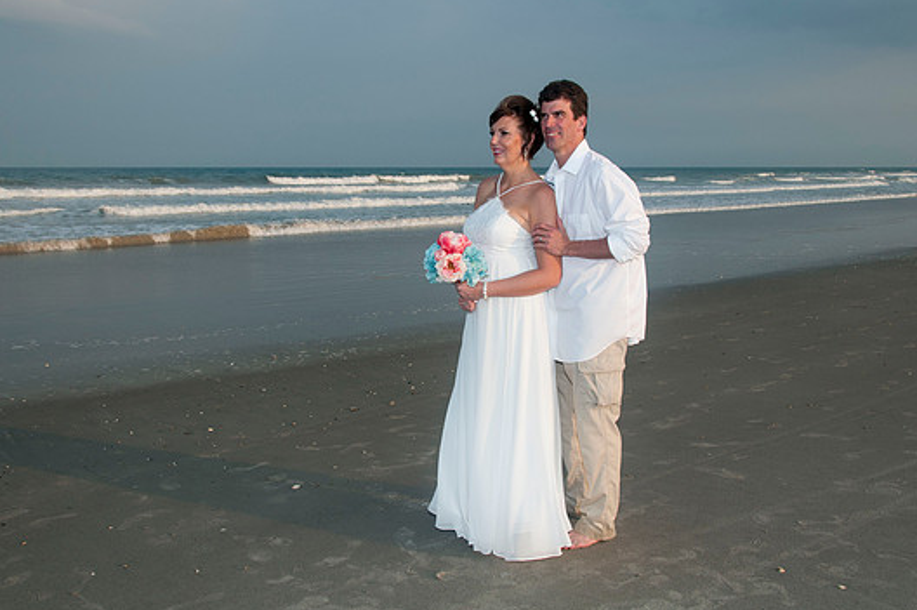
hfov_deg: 55.8
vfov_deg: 38.8
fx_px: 865
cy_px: 284
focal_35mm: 34
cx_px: 443
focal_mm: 20
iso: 100
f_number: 7.1
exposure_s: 1/250
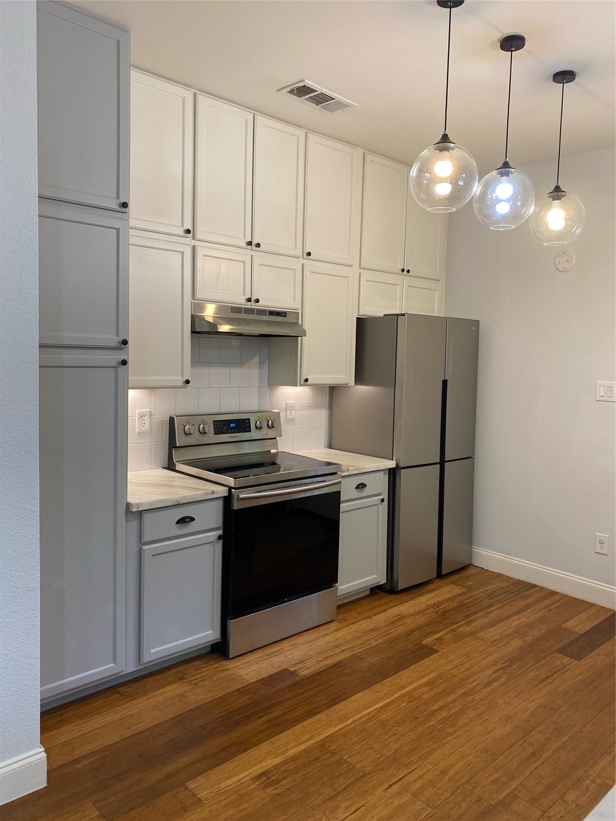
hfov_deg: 53.1
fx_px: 617
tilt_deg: -2.5
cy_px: 410
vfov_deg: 67.3
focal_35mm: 26
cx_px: 308
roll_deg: -2.0
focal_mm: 4.25
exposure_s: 1/60
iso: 100
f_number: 1.8
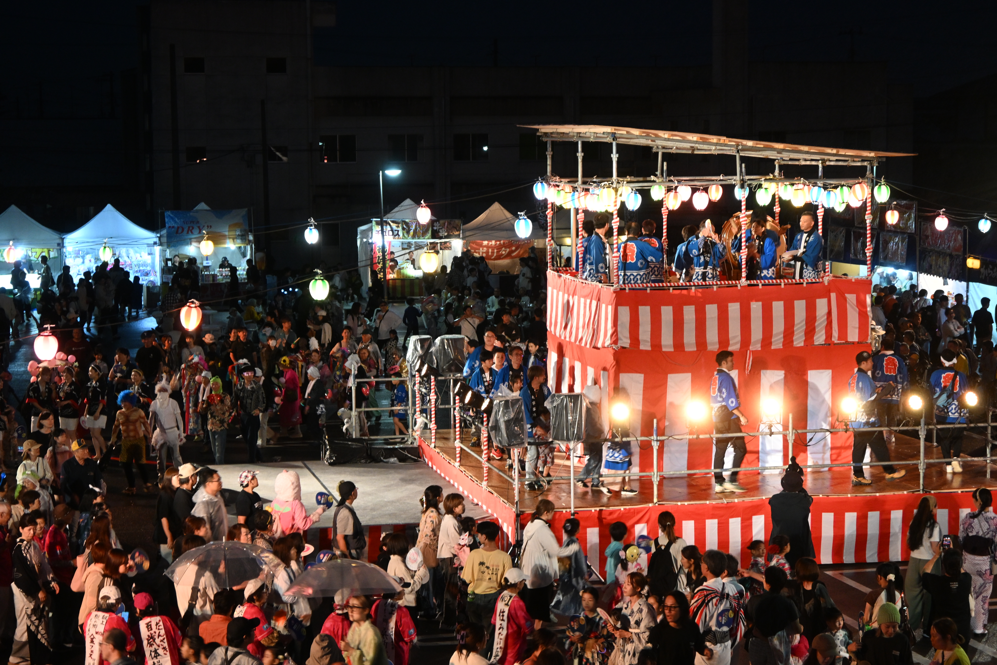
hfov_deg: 27.0
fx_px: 2077
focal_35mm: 75
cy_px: 332
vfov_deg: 18.2
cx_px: 498
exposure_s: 1/30
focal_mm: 50
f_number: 6.3
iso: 1250
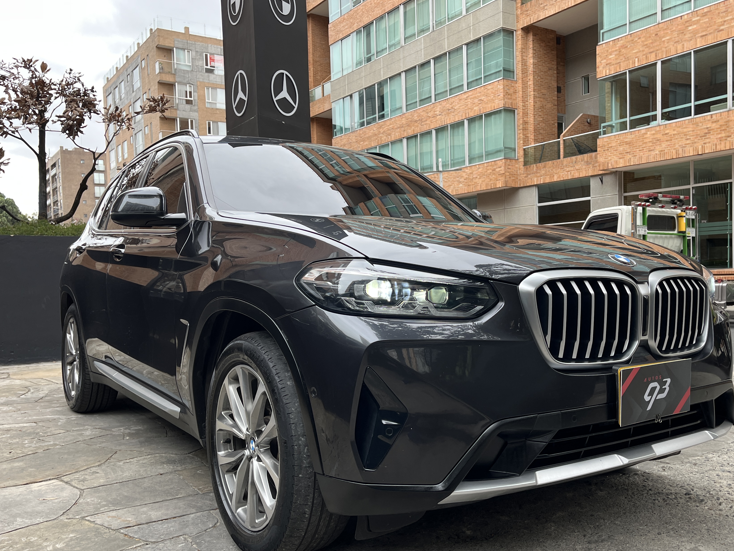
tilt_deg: -2.7
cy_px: 298
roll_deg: +2.7
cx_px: 408
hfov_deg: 56.7
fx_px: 679
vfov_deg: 44.1
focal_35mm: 32
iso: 40
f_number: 1.6
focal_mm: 5.1
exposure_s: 1/207
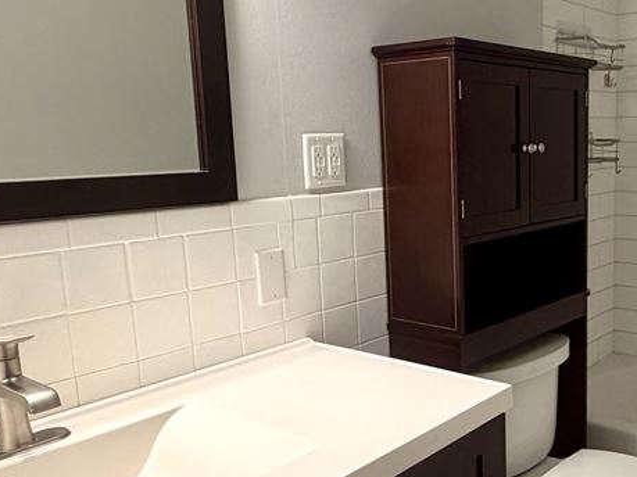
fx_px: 717
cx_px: 493
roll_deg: +2.0
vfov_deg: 36.8
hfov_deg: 45.8
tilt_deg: -10.1
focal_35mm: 39
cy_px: 266
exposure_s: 1/120
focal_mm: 2.22
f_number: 2.2
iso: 250
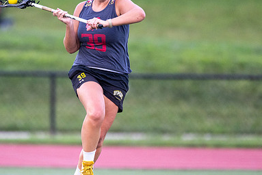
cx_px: 97
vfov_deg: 1.5
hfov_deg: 2.2
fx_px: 6759
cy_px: 118
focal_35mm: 928
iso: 2000
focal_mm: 400
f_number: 2.8
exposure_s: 1/1250
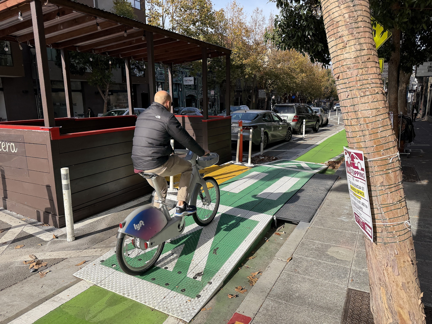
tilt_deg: -8.9
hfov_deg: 71.6
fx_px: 300
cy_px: 162
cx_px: 216
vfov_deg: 56.8
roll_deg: +2.5
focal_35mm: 24
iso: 80
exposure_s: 1/3425
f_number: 1.78
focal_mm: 6.76
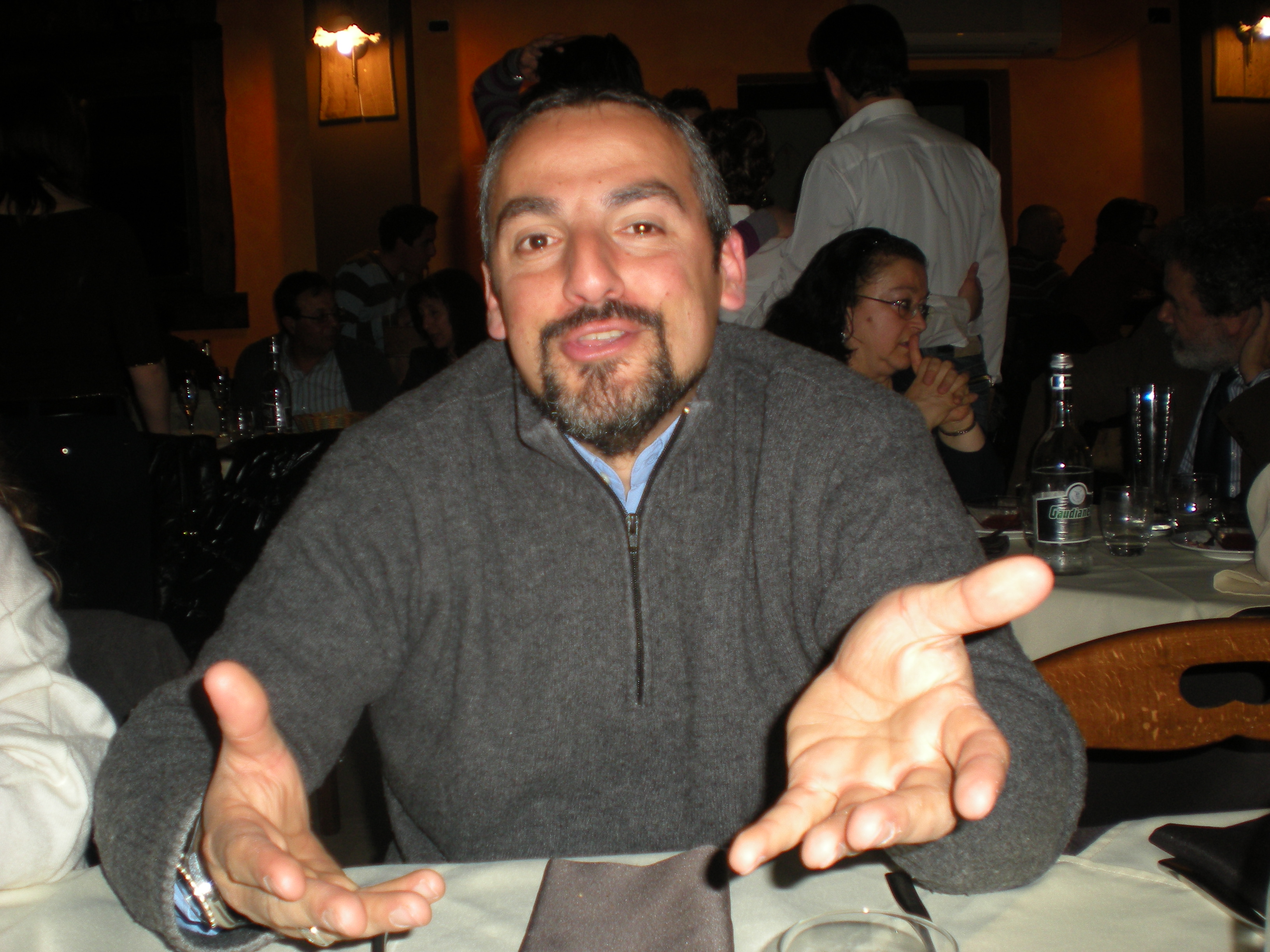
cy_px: 476
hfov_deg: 49.0
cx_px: 635
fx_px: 1394
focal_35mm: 38
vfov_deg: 37.7
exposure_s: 1/60
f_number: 3.1
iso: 87
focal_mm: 6.3
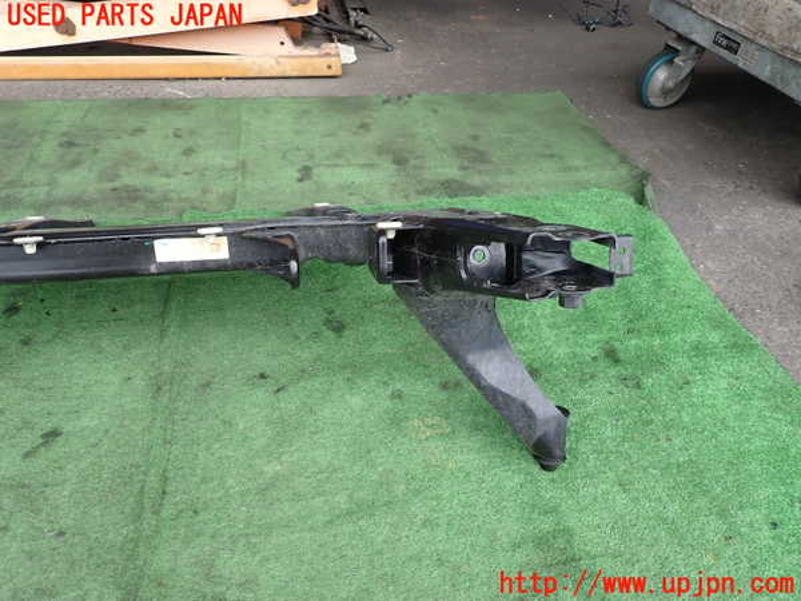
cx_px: 400
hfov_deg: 69.4
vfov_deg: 54.9
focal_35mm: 25
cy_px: 300
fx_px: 578
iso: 100
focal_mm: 4.5
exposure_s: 1/200
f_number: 2.8
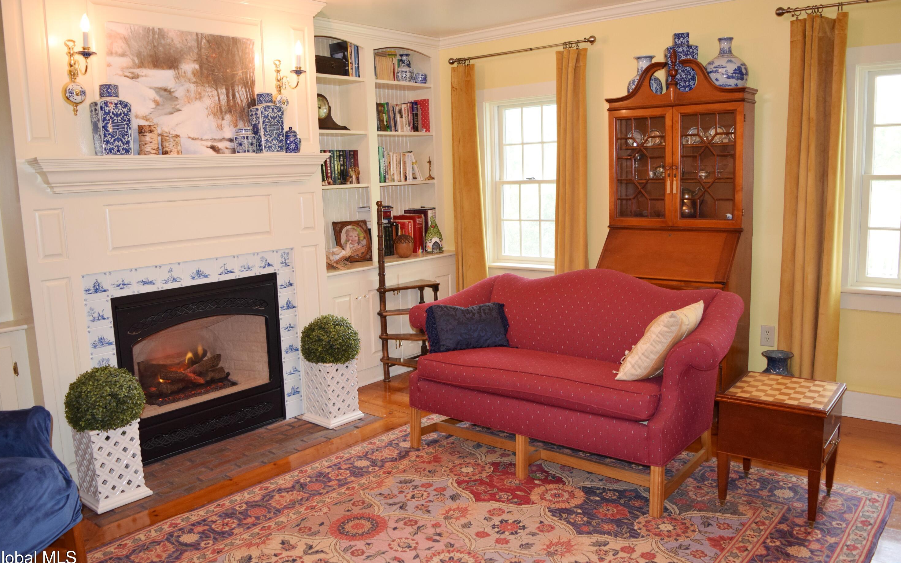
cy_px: 280
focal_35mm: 28
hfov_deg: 66.5
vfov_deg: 44.5
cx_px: 444
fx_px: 688
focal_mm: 18
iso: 800
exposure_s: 1/60
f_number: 4
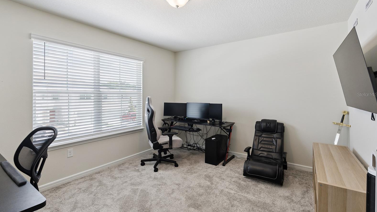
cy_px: 94
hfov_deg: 94.2
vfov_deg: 62.2
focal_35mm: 18
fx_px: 175
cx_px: 187
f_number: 10
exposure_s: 1/80
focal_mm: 16.5
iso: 640
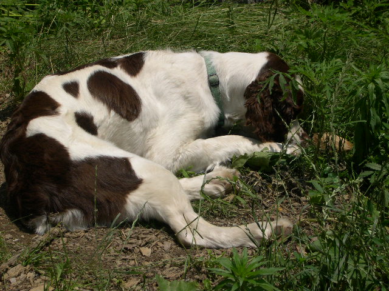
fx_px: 1034
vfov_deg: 16.1
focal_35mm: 92
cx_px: 194
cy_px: 146
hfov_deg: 21.3
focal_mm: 19.5
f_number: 12
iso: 100
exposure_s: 1/154
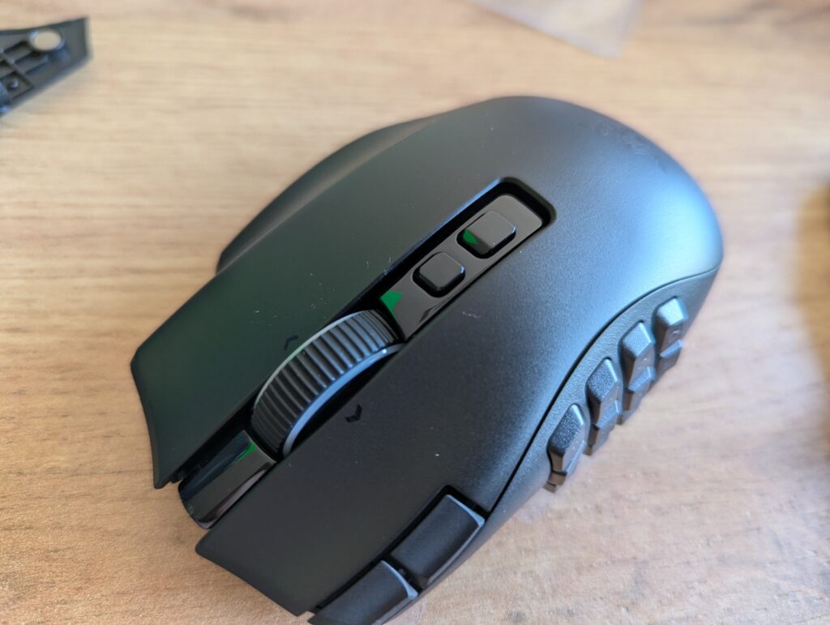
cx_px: 415
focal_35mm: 24
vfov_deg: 56.9
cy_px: 312
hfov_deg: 71.5
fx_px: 576
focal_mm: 6.81
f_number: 1.85
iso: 445
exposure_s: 1/85.8
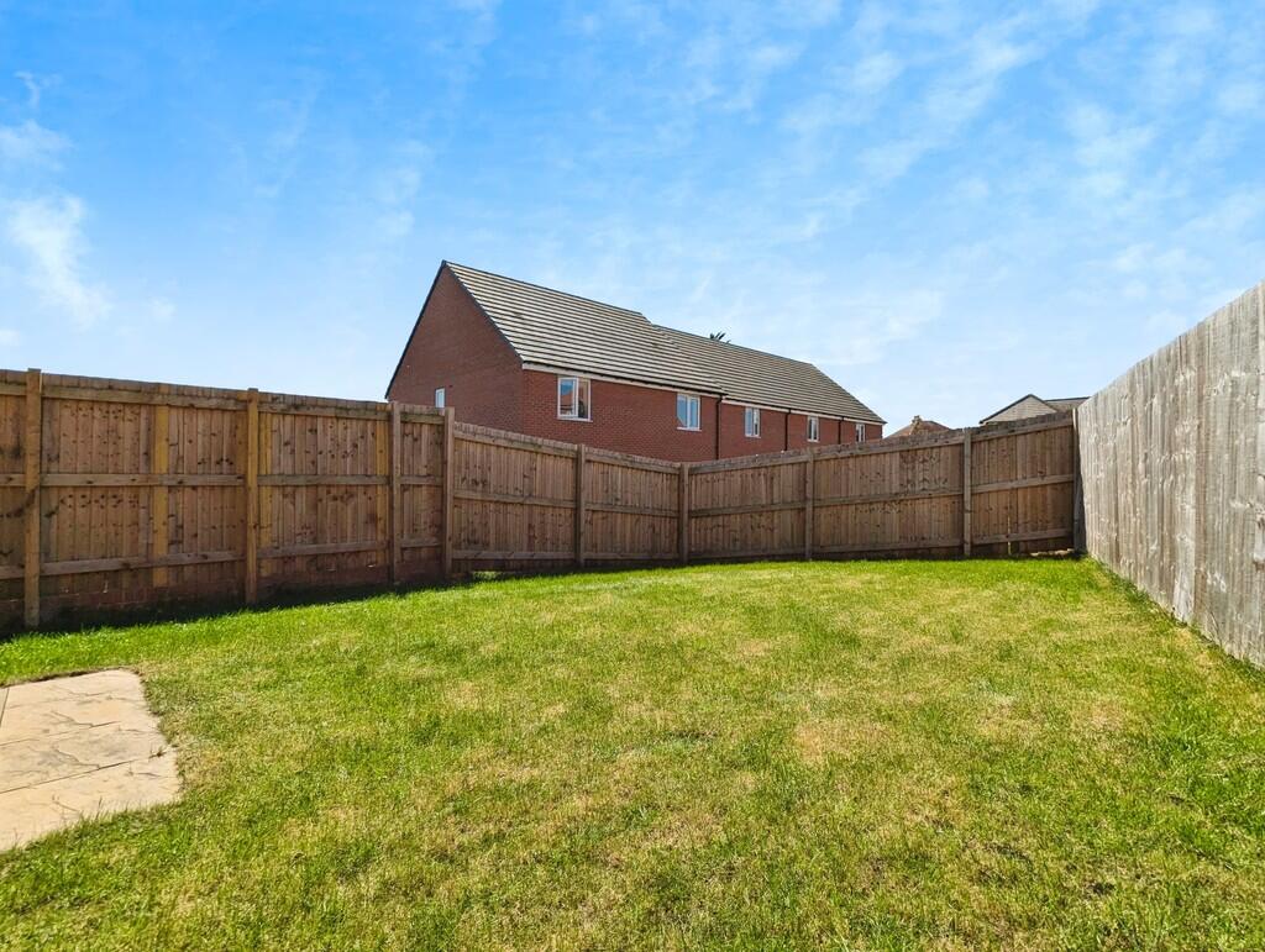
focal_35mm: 16
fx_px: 586
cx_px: 632
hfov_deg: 94.4
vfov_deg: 78.2
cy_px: 476
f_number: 2.2
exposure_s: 1/2513
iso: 52
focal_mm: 2.35
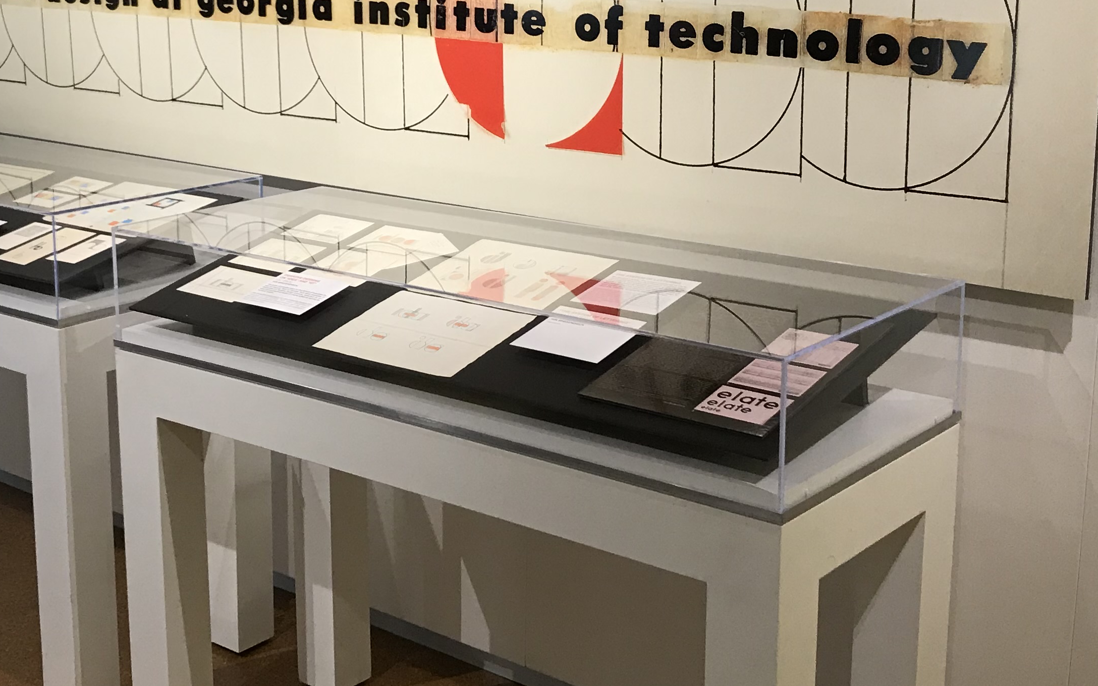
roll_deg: +0.7
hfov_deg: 36.8
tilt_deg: -12.0
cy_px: 268
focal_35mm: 55
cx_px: 438
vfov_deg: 23.5
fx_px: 1646
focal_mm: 3.99
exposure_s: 1/30
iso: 32
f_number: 1.8
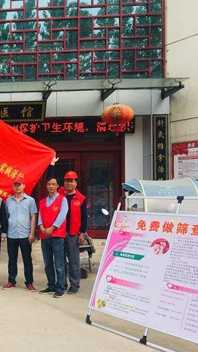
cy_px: 186
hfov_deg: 22.2
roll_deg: +0.4
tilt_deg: +0.7
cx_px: -62
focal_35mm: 48
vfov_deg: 42.9
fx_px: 449
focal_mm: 4.15
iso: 25
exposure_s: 1/916
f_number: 2.2
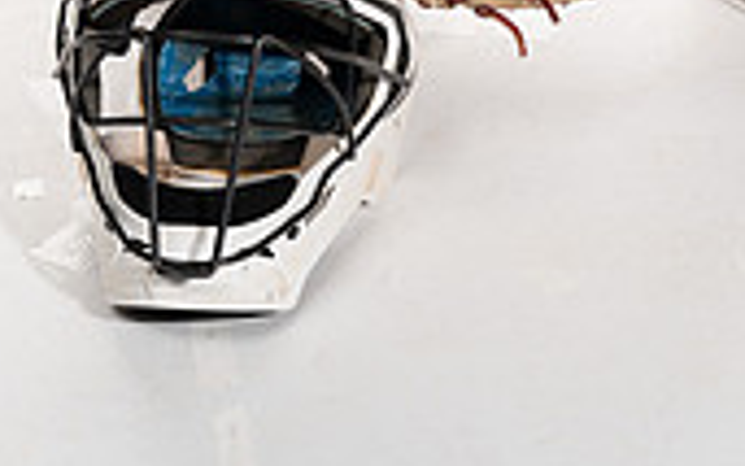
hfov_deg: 22.1
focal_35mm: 94
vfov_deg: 12.2
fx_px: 1909
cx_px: 396
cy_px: -492
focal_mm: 35
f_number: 6.3
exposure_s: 1/250
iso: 400
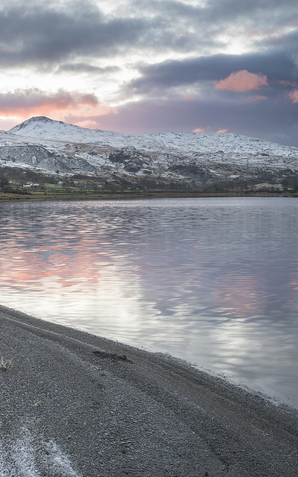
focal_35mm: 54
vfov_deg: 37.5
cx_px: 14
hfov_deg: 23.2
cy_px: 238
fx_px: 701
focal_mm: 35
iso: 100
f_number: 16
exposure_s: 1/3
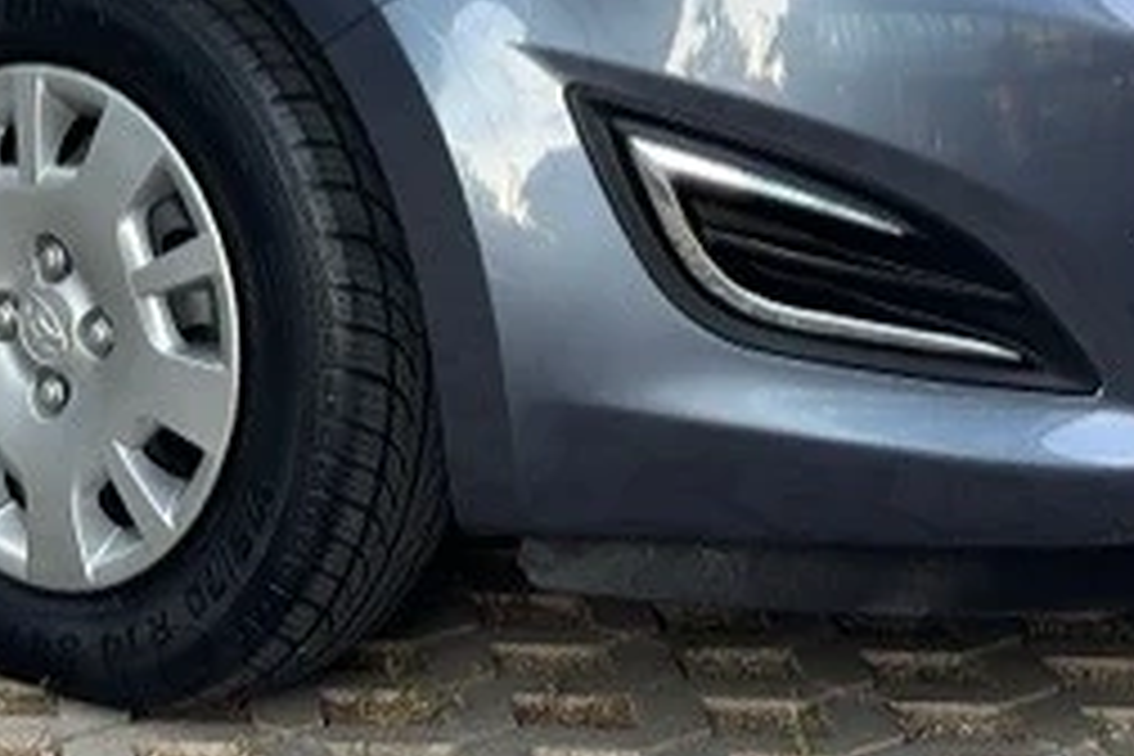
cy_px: -187
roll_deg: -1.4
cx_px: 63
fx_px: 5071
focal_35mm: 161
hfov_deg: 12.6
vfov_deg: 8.4
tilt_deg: -6.1
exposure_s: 1/139
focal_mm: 6.76
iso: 64
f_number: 1.78
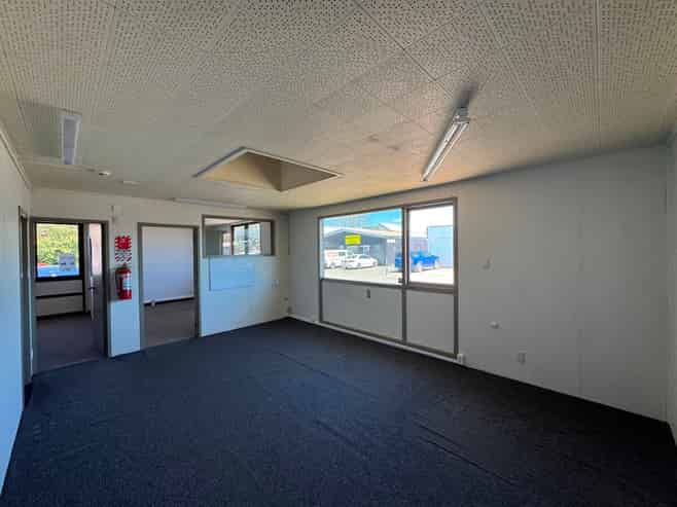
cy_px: 254
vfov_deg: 85.6
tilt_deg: +0.3
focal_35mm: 14
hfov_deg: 102.1
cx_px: 338
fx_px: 274
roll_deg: +1.3
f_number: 2.2
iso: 64
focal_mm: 2.22
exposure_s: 1/99
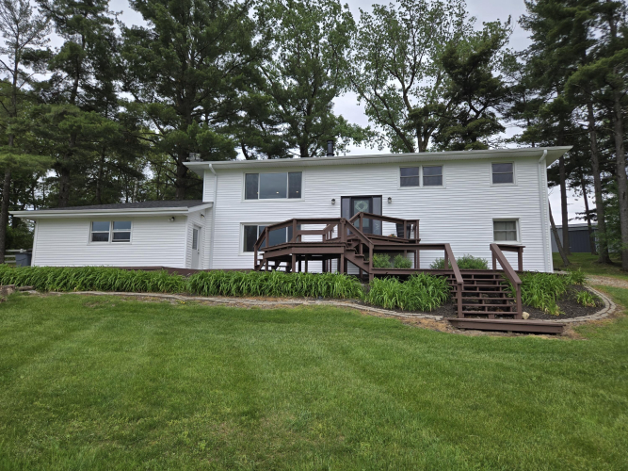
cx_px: 314
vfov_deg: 58.9
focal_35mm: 23
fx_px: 417
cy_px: 236
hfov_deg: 73.9
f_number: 1.8
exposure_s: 1/841
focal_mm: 5.4
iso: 25
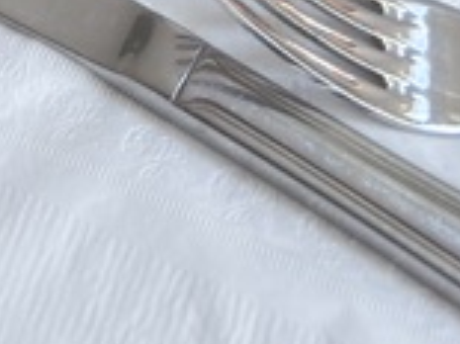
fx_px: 2284
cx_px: -332
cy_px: -750
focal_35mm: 172
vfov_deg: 7.4
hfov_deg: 10.9
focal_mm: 5.96
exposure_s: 1/159
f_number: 1.6
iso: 40
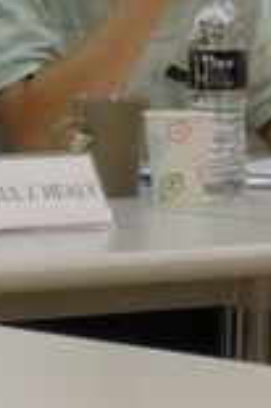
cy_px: -154
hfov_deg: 2.9
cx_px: -403
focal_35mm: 471
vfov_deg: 4.4
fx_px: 5330
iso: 400
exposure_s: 1/30
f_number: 5.5
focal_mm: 17.9
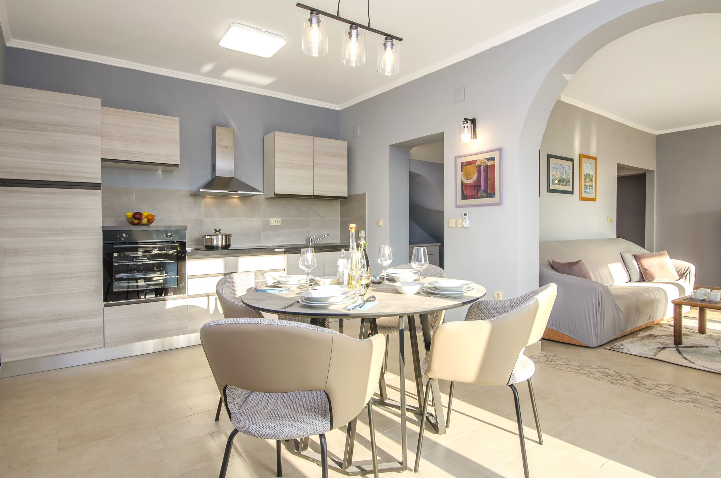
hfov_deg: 86.9
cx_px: 389
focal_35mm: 19
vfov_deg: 64.3
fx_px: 380
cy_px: 239
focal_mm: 10
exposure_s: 1/60
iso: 100
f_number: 7.1
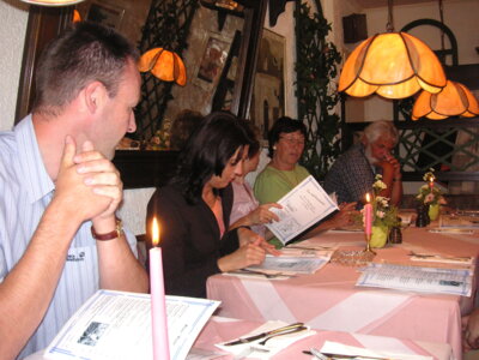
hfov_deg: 50.1
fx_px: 512
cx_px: 240
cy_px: 180
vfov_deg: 38.7
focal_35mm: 37
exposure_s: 1/45
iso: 160
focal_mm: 6.1
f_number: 2.8
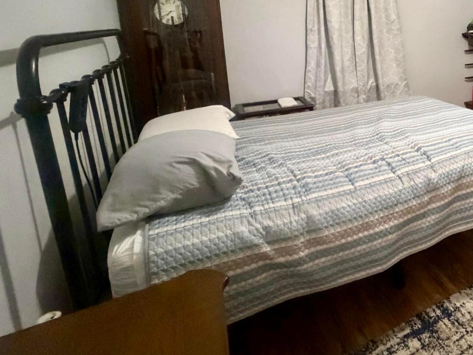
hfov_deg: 54.3
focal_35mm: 27
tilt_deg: -8.6
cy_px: 77
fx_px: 369
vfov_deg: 48.8
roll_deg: +1.3
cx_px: 449
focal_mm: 2.22
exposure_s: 1/60
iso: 1250
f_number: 2.2
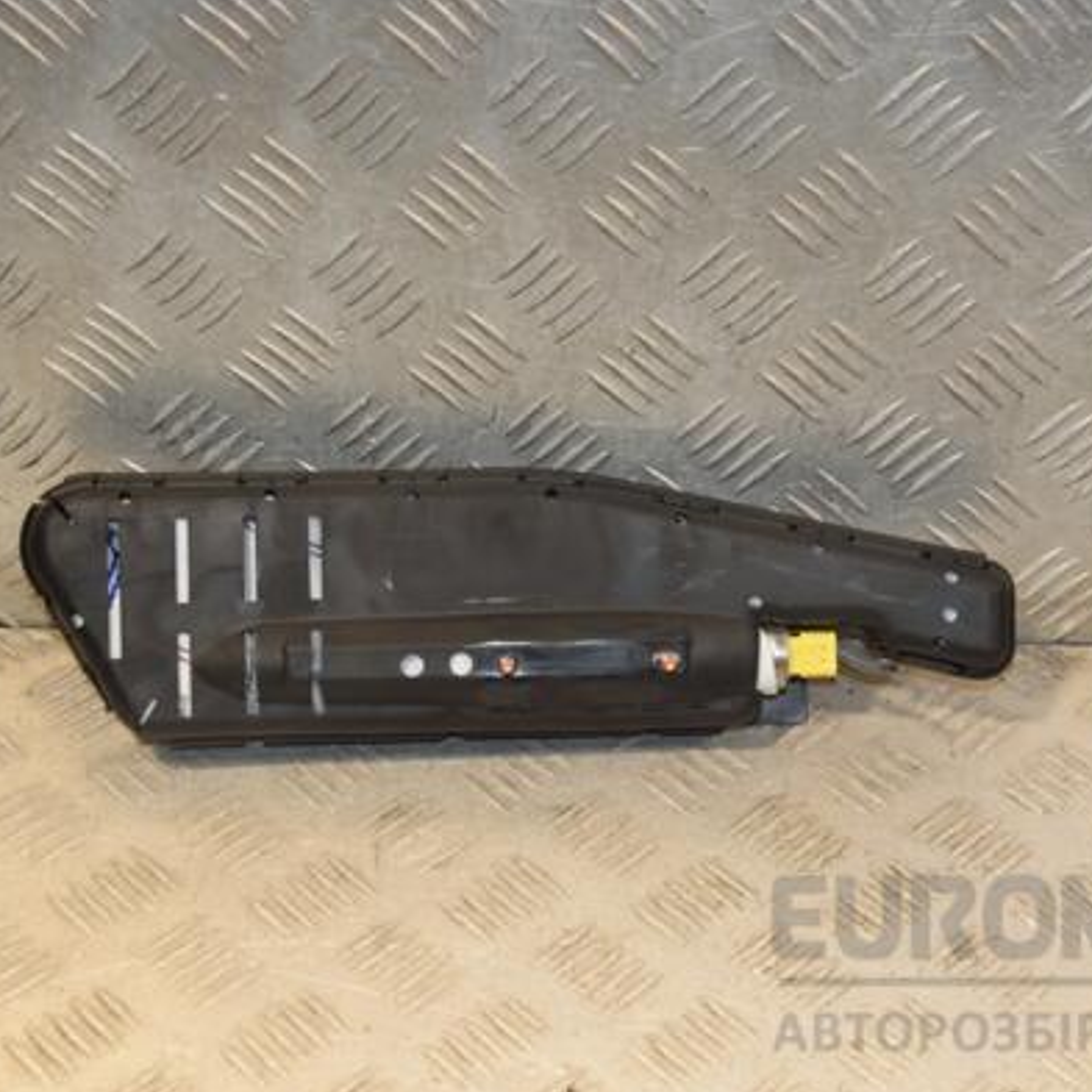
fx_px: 2641
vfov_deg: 23.4
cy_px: 547
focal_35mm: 74
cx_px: 720
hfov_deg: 23.3
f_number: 6.3
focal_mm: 38
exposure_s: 1/200
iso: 800
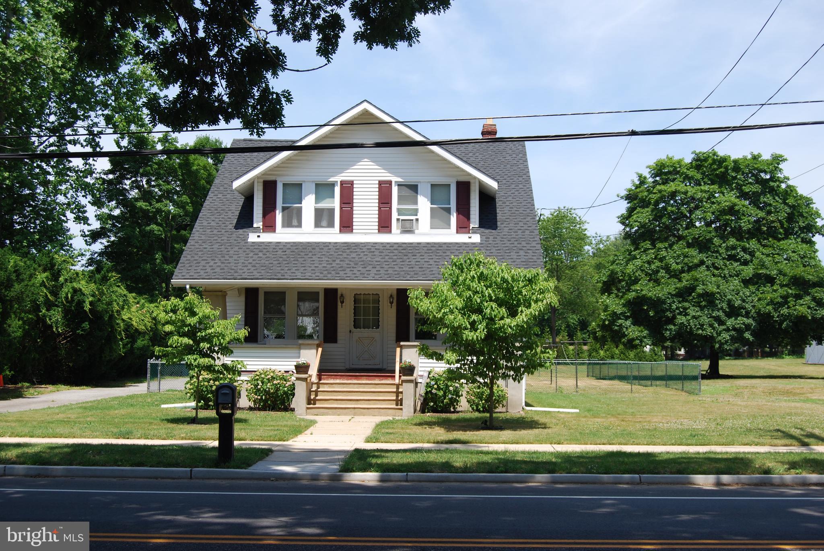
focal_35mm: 42
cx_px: 412
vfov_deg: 32.0
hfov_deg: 46.4
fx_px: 962
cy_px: 276
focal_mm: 28
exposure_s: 1/200
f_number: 7.1
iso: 100
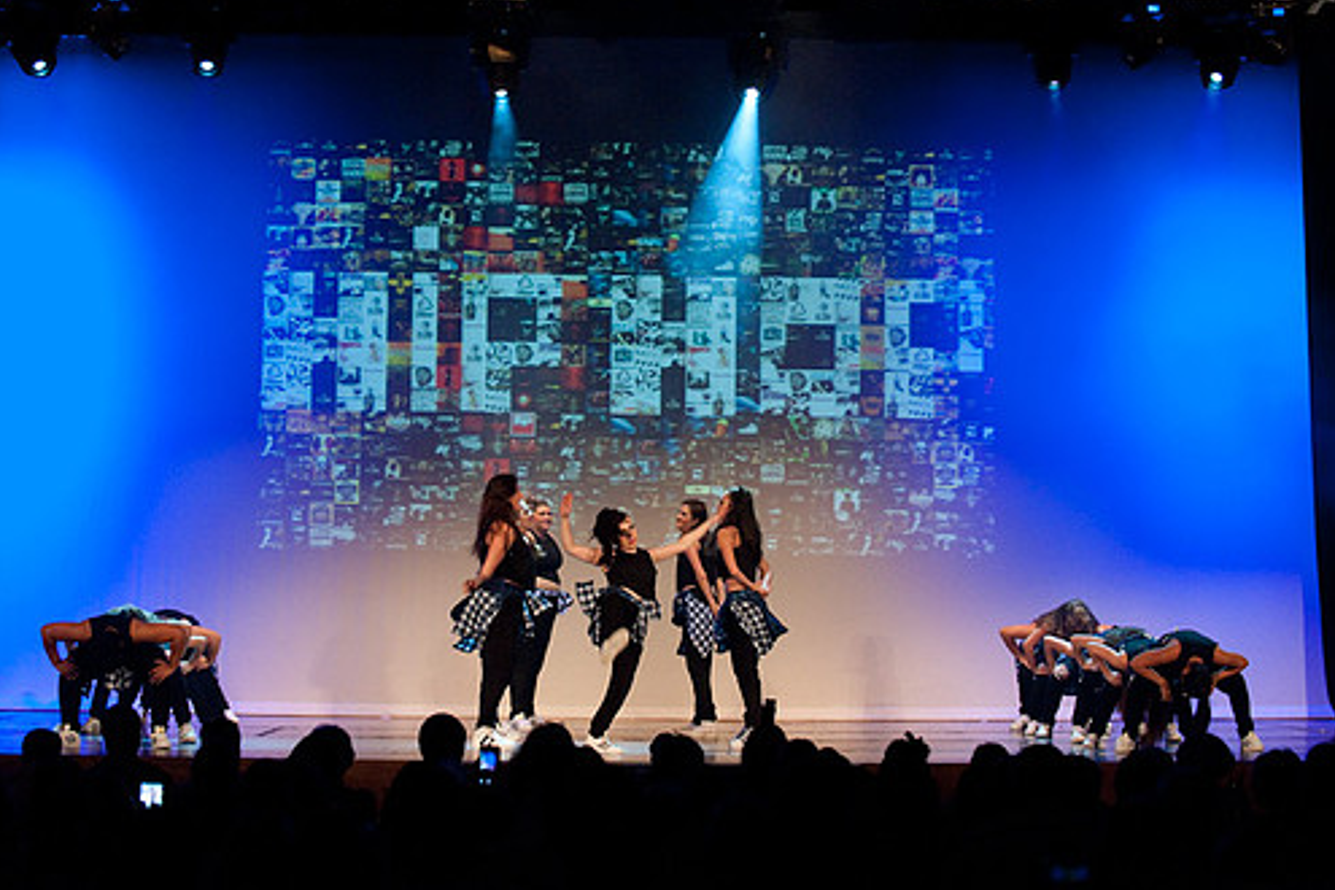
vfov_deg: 16.6
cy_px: 402
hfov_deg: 24.7
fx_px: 3041
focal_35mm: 82
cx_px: 580
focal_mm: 70
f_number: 4
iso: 3200
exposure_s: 1/200
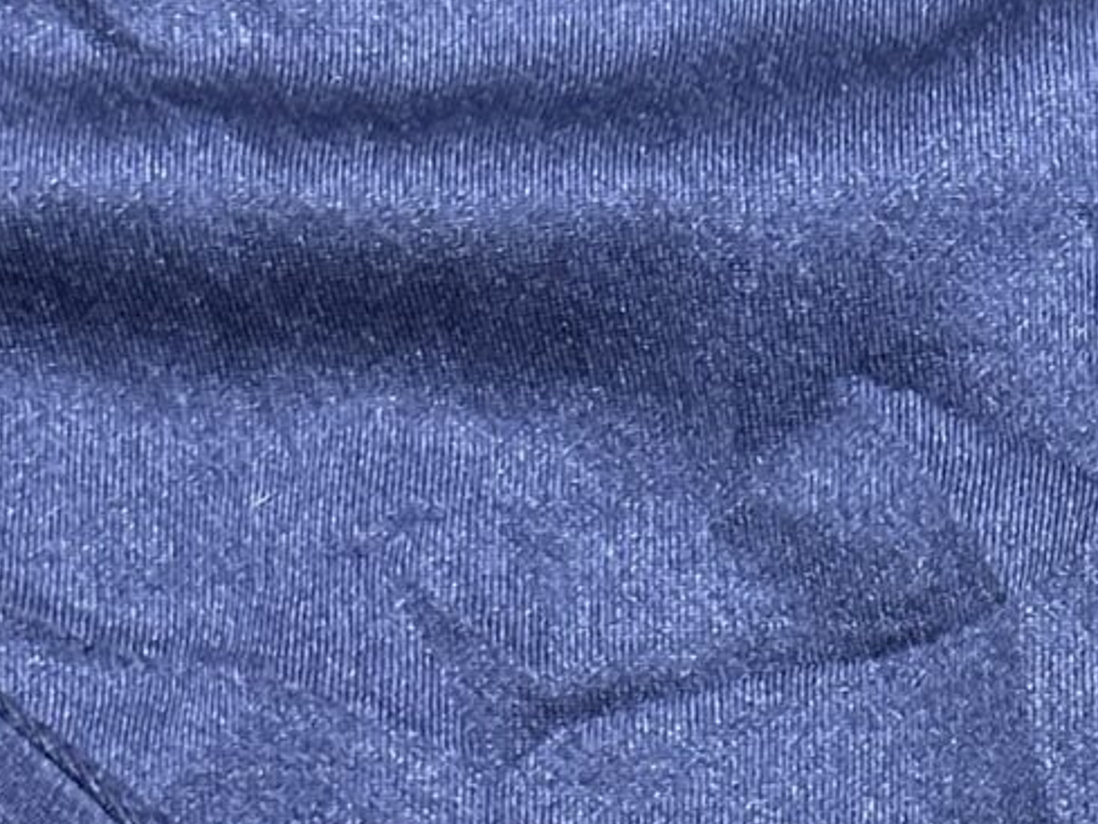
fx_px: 4315
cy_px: 1646
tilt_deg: -56.4
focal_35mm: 136
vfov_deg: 10.1
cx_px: 1857
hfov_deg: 13.3
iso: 250
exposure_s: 1/50
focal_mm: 5.7
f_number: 1.5
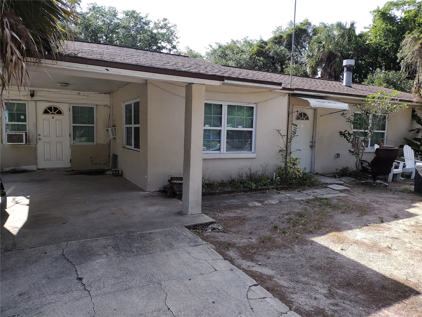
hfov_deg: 65.3
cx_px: 211
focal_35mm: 27
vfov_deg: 51.4
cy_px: 158
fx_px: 329
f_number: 1.7
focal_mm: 4.71
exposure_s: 1/878
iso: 100
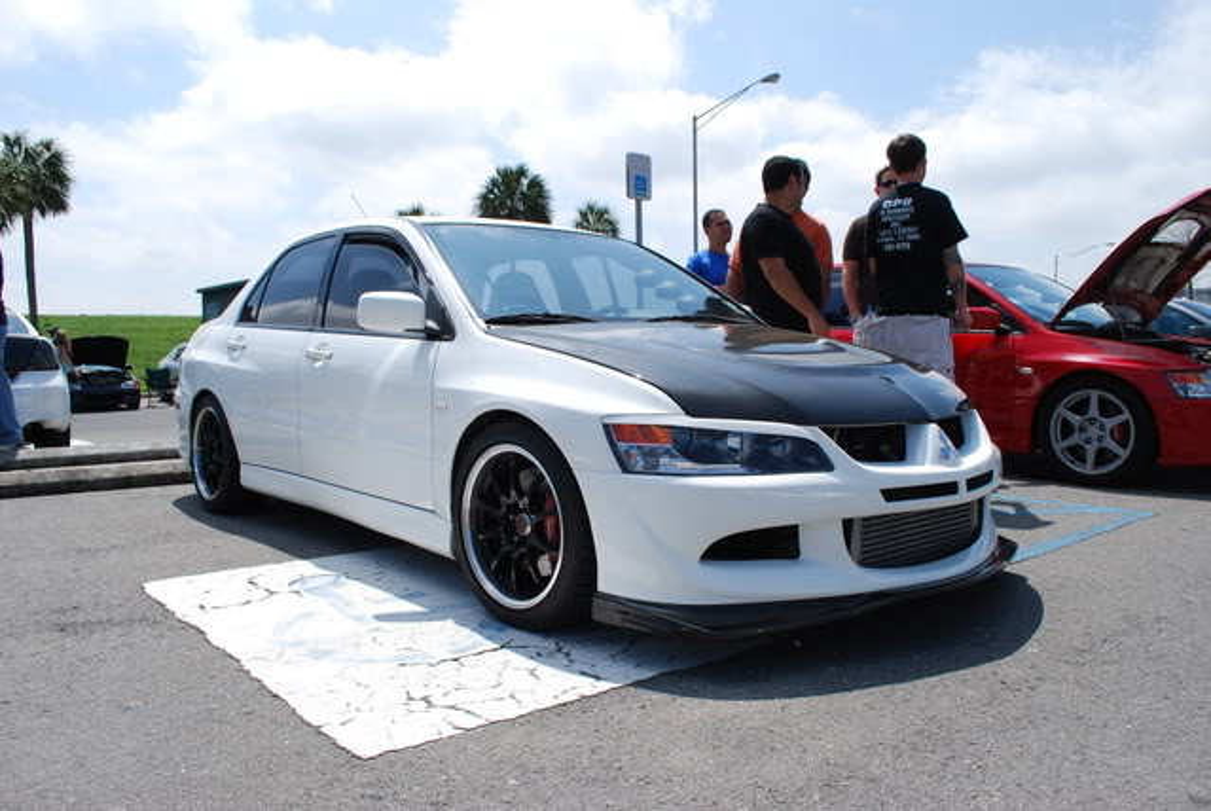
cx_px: 606
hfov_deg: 67.3
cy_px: 406
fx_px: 909
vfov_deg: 48.1
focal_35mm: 27
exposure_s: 1/250
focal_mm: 18
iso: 100
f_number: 8
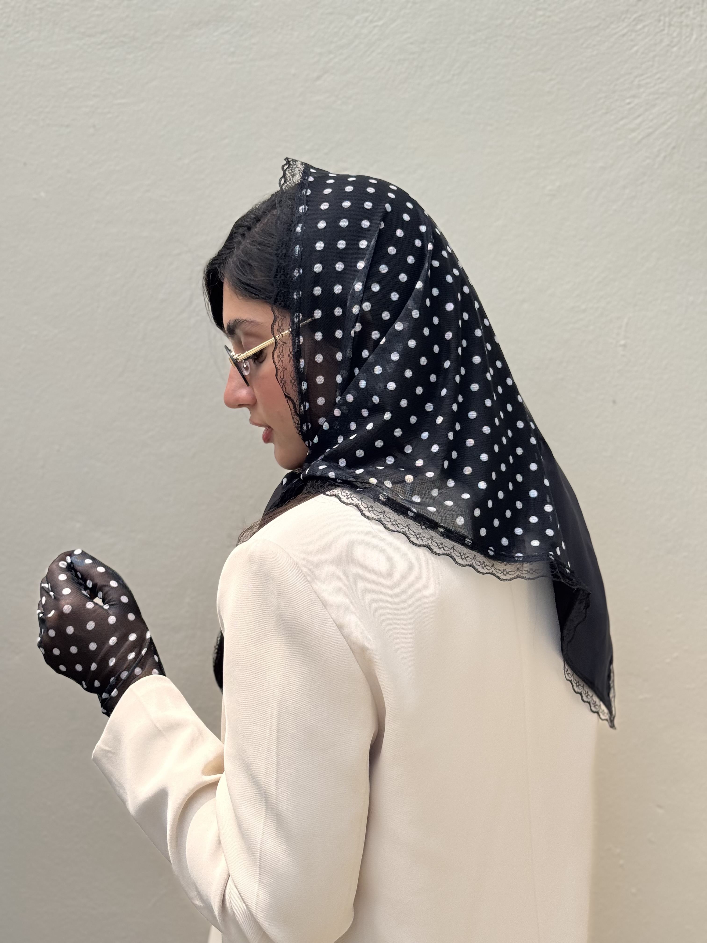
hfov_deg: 30.3
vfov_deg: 39.7
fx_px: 1307
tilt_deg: -7.0
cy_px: 472
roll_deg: -0.4
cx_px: 354
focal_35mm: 48
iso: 64
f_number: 1.78
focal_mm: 6.76
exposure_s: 1/2415
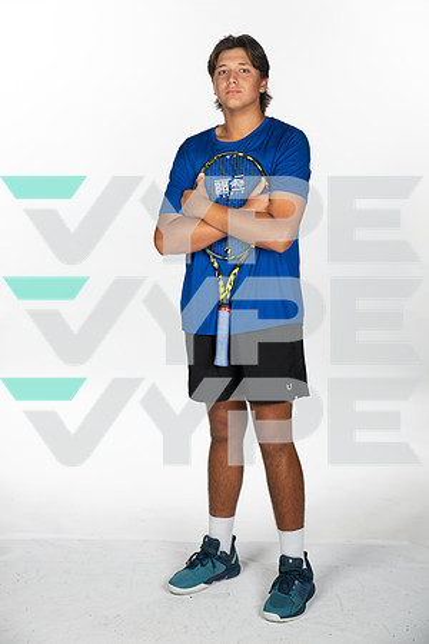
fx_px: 1037
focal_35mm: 58
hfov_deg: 23.4
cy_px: 322
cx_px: 214
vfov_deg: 34.5
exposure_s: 1/500
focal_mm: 58
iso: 200
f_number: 7.1
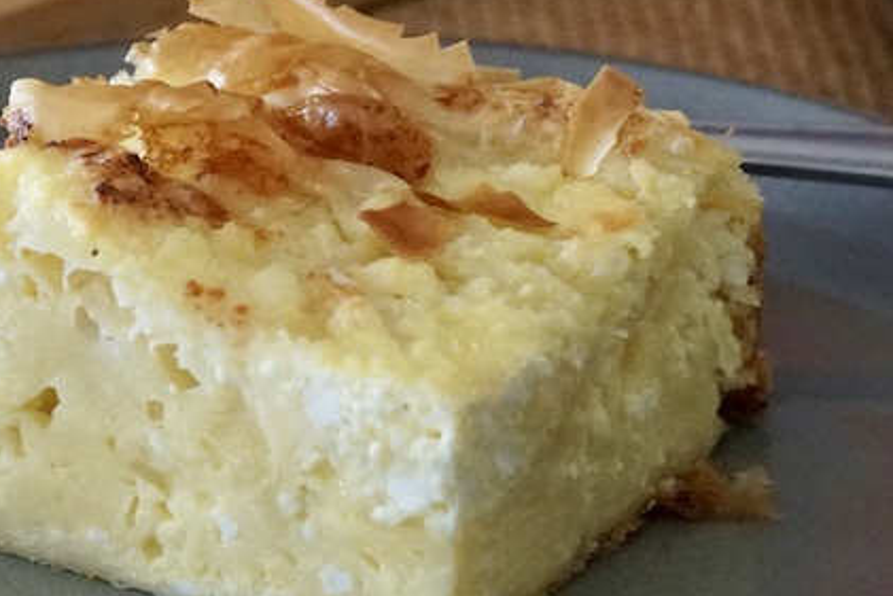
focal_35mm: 228
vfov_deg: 6.0
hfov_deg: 8.9
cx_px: -119
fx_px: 5657
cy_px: 128
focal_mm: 50
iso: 5000
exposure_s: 1/160
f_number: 5
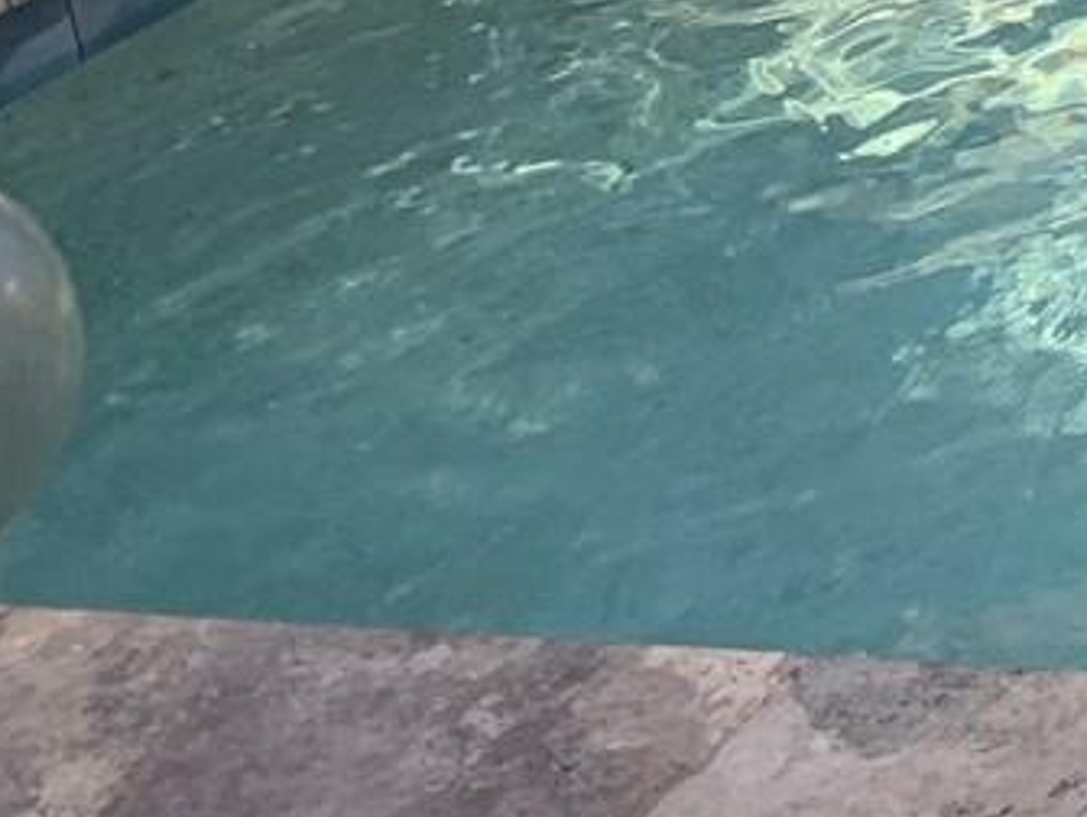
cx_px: 2424
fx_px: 3898
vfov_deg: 10.8
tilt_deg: -7.7
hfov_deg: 12.9
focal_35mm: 124
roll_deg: +5.0
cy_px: -885
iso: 32
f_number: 1.8
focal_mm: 4.25
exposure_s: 1/122
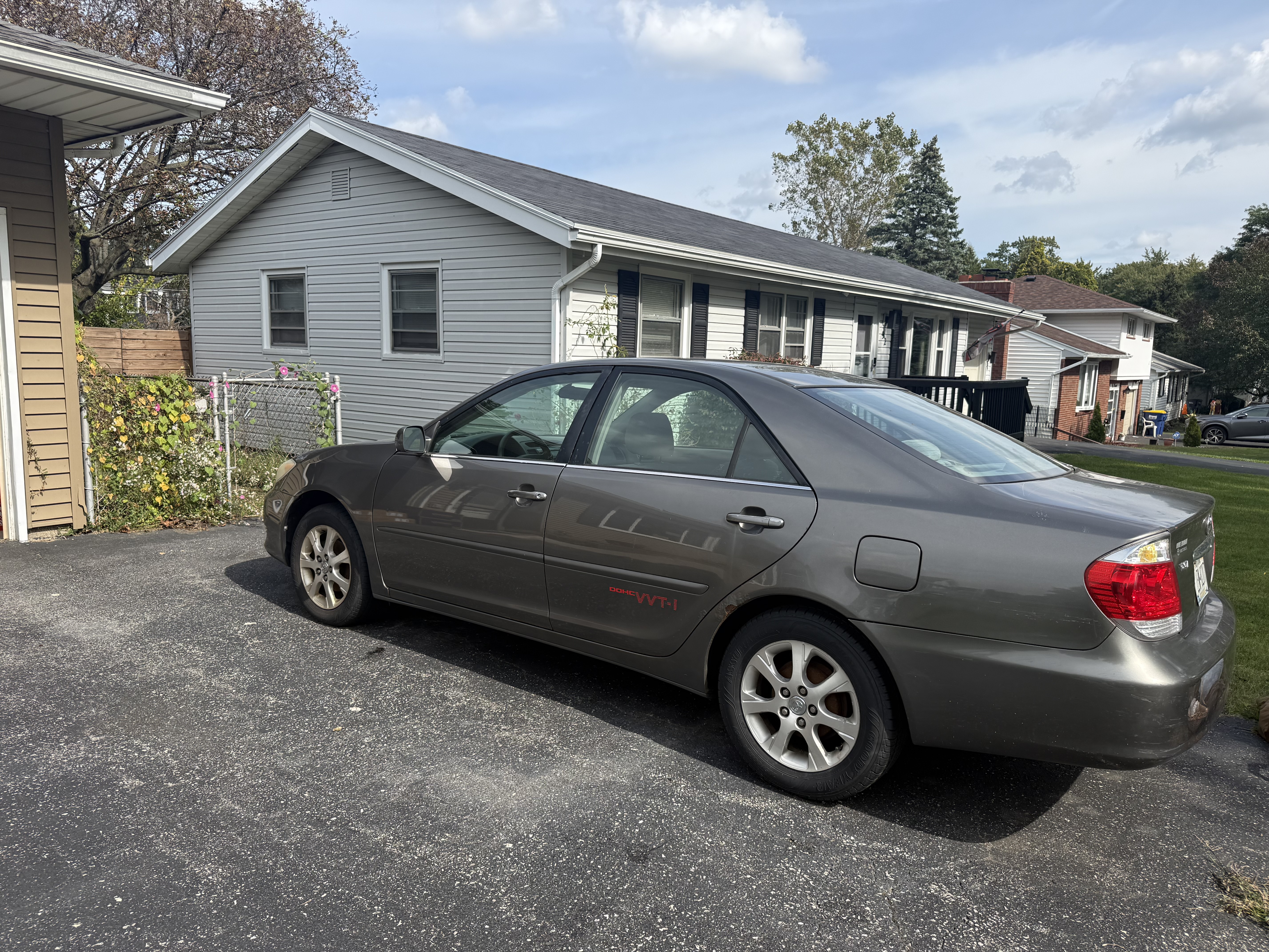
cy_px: 476
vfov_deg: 56.8
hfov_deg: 71.6
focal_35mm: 24
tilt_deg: -7.4
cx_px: 634
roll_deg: -1.7
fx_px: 880
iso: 80
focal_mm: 6.76
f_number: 1.78
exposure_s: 1/3021
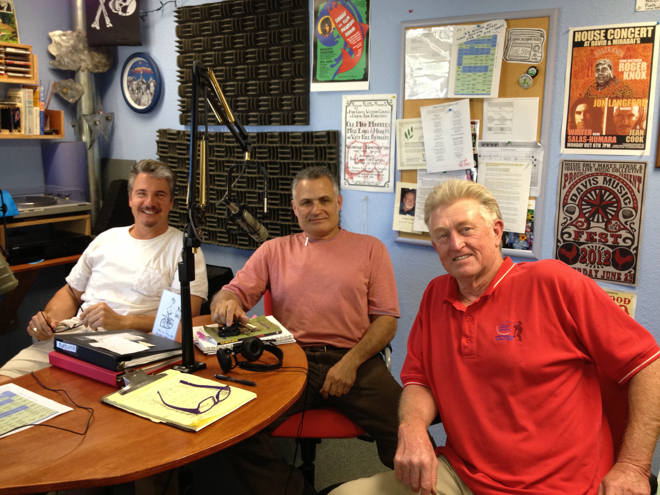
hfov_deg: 52.6
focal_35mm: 35
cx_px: 330
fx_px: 667
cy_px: 248
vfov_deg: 40.7
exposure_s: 1/20
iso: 125
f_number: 2.4
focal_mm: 4.28
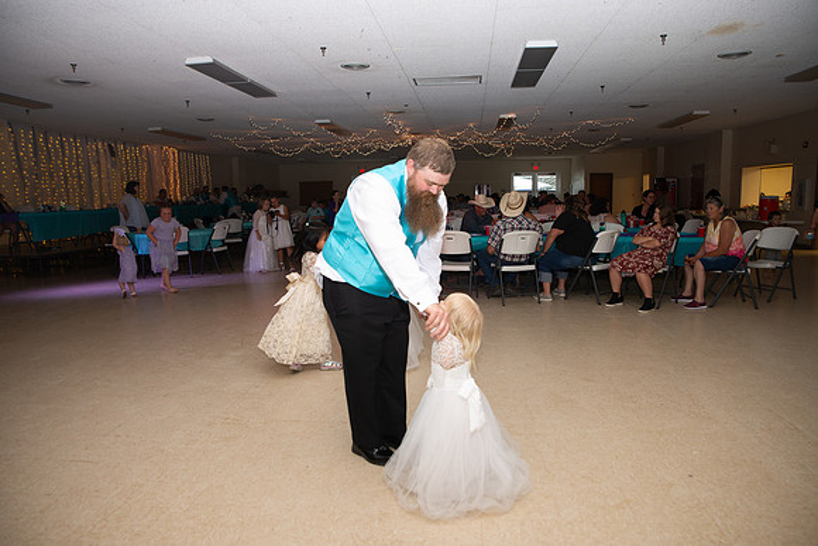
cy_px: 273
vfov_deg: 53.2
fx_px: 545
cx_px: 409
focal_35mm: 24
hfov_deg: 73.7
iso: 800
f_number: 3.5
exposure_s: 1/125
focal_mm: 24
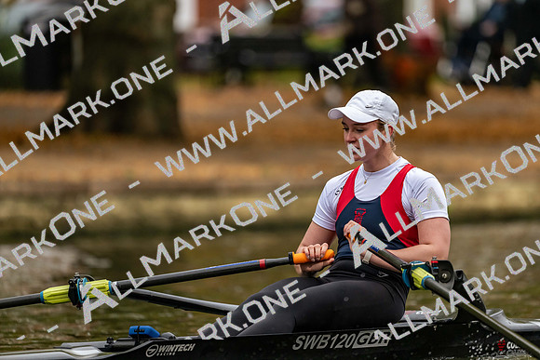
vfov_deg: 3.4
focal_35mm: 400
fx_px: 6001
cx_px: 270
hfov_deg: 5.2
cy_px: 180
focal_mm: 400
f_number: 4.5
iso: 1800
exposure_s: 1/2500
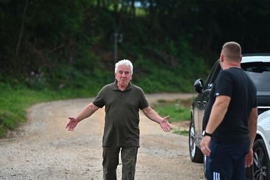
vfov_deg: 6.9
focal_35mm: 200
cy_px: 90
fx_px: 1500
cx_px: 135
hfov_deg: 10.3
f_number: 4
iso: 1600
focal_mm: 200
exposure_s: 1/1000
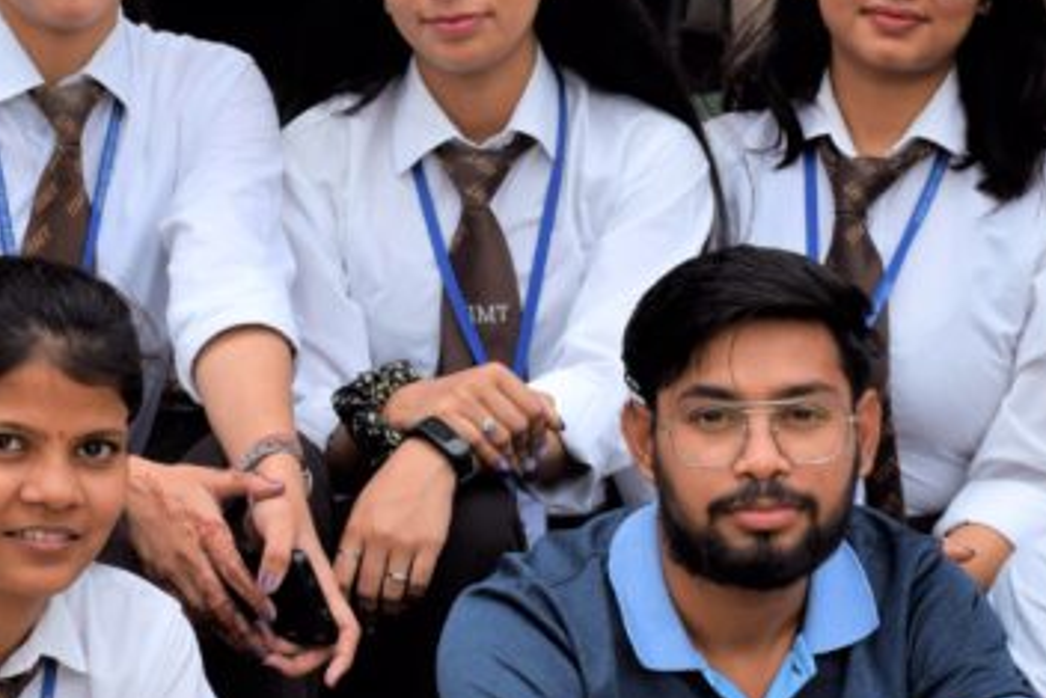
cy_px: 518
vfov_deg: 7.0
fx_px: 5710
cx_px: 615
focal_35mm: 196
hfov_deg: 10.5
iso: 200
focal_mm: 45
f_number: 9
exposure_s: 1/320
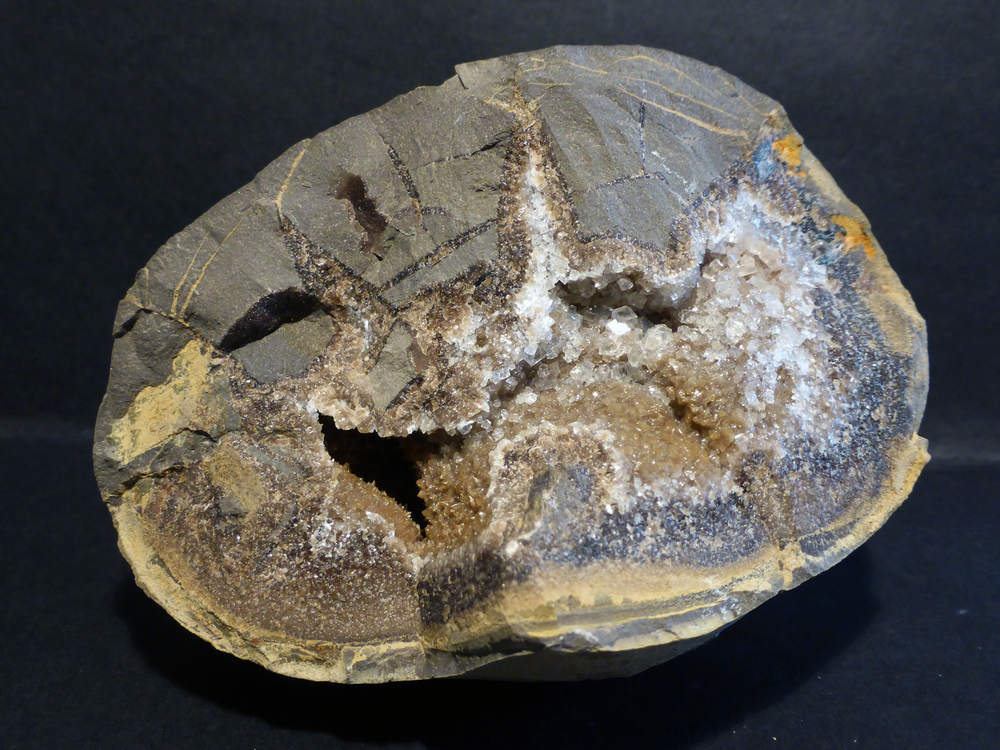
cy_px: 375
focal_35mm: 40
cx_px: 500
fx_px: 1156
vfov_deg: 36.0
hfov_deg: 46.8
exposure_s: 1/25
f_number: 3.9
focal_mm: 6.9
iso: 400
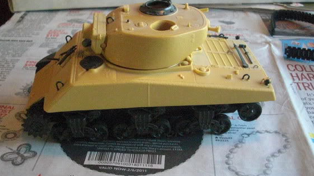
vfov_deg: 26.5
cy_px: 92
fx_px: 375
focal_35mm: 45
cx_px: 152
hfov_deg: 45.5
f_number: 2.8
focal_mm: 6.3
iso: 800
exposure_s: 1/100
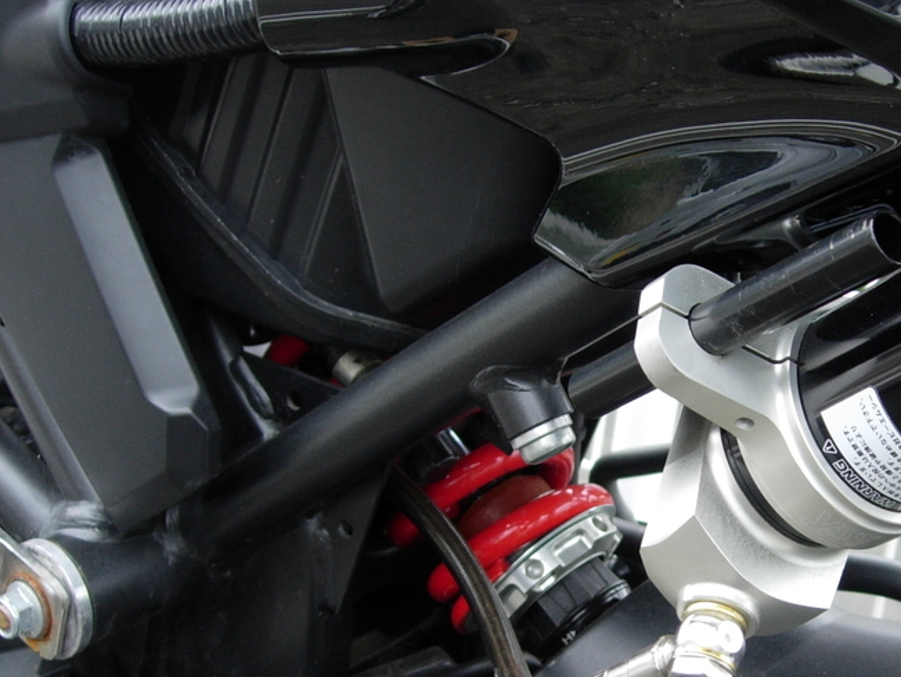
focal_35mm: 70
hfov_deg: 27.3
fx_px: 1823
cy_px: 534
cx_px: 699
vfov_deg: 20.8
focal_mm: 7.8
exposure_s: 1/128
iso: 64
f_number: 2.8
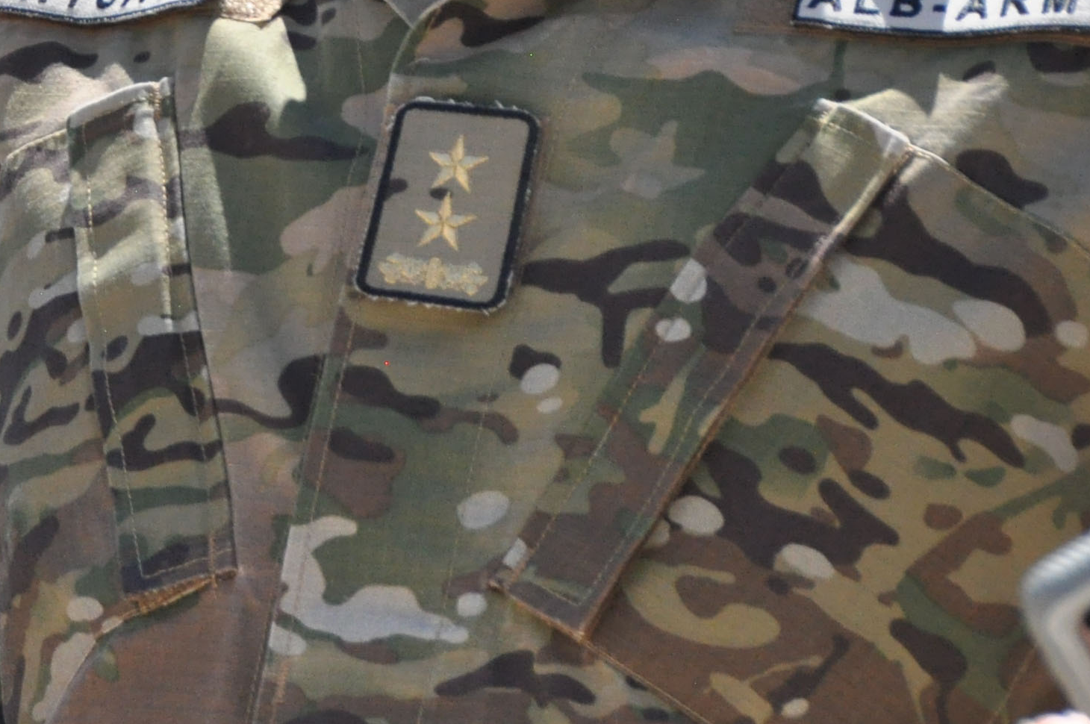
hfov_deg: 4.9
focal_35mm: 418
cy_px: -249
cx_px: -246
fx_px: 12656
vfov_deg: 3.3
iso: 1000
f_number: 10
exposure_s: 1/1250
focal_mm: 95
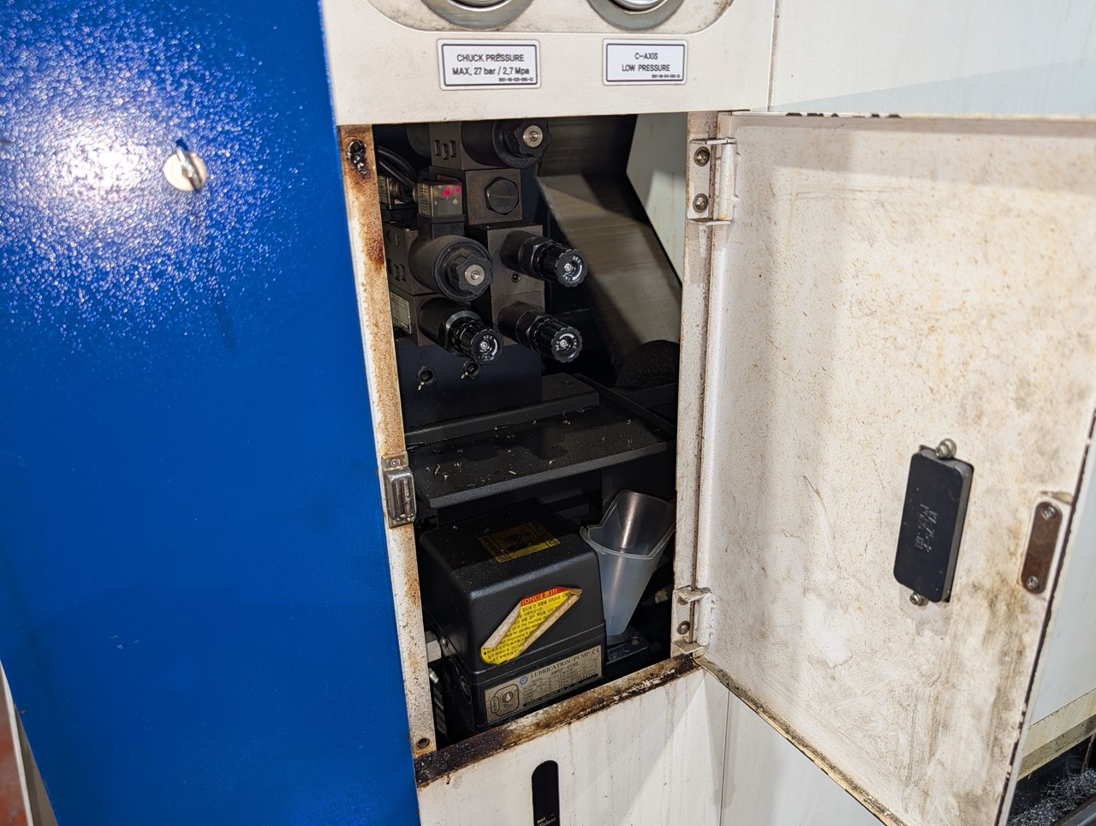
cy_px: 413
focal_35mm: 24
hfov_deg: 71.5
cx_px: 548
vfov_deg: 56.9
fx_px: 761
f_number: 1.68
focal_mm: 6.9
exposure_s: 1/71.6
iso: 193
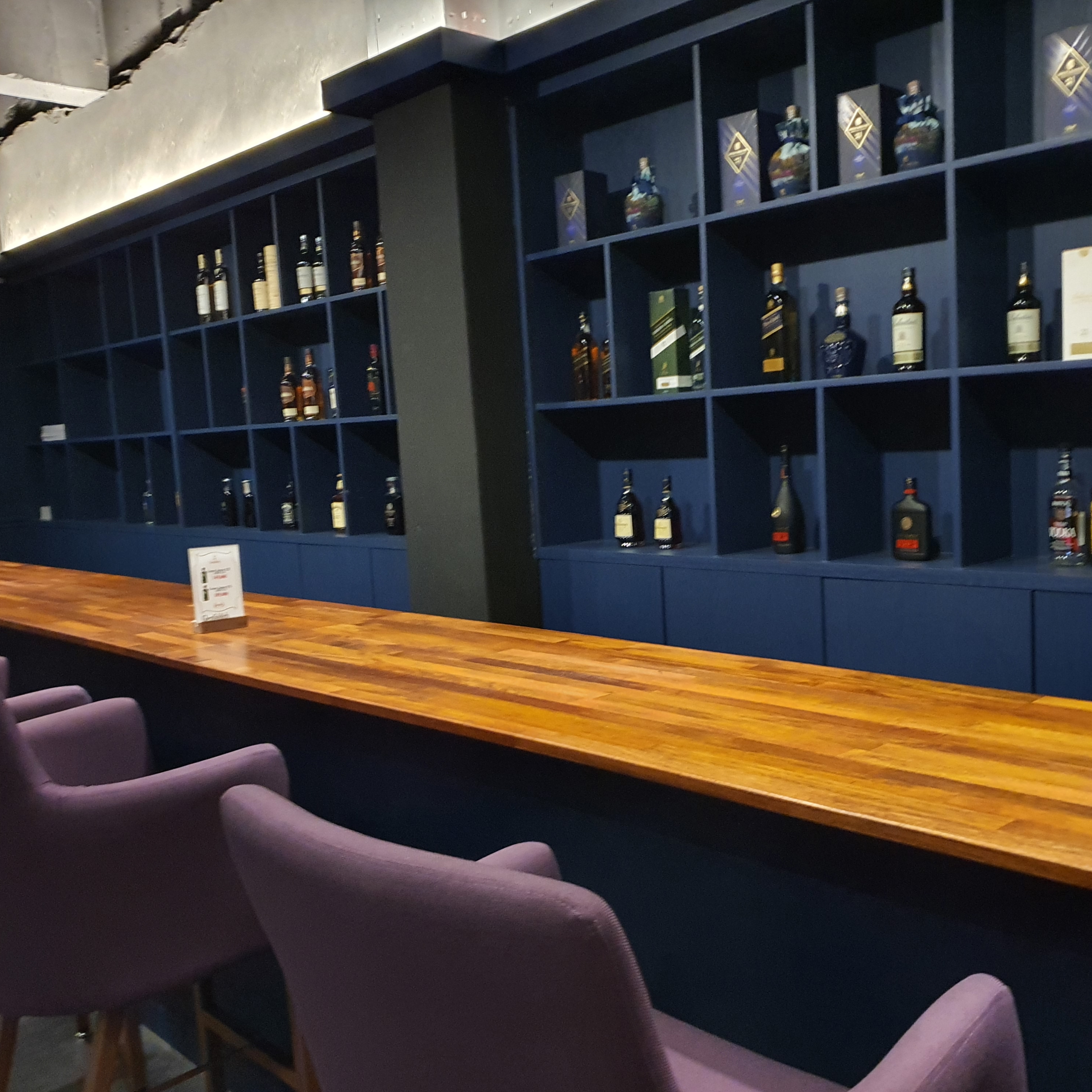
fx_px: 1106
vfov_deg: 52.5
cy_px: 549
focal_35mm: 31
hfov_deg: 52.5
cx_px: 586
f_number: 1.5
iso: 500
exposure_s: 1/12
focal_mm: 4.3
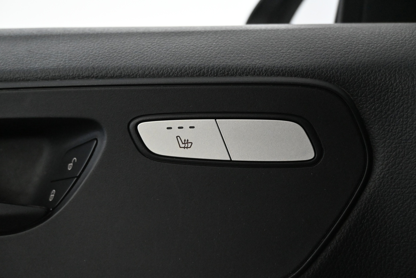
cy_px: 139
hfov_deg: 59.5
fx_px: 364
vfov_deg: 41.7
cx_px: 208
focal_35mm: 32
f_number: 4.5
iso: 6400
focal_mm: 21
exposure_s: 1/80
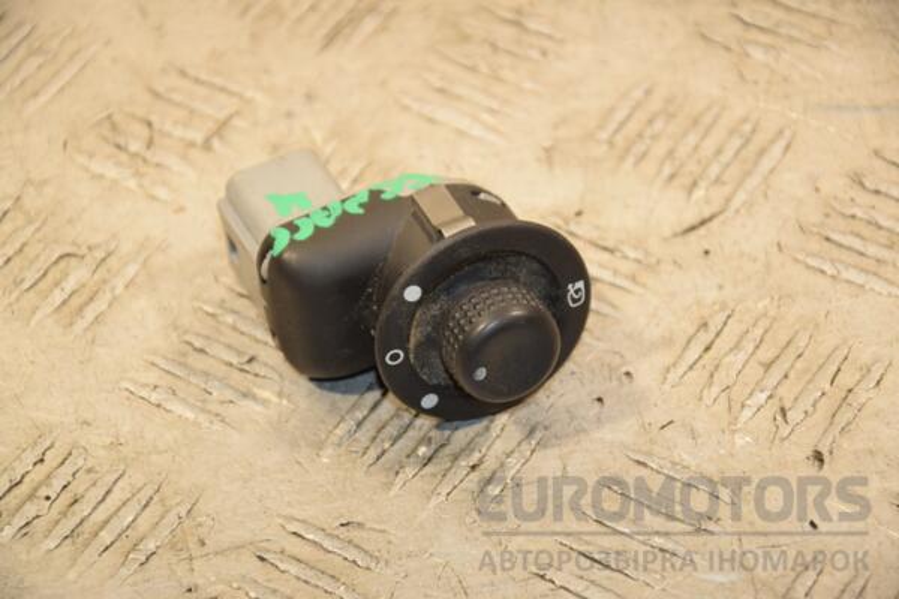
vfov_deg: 8.7
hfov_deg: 13.0
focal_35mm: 158
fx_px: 3933
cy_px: 300
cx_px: 450
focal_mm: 105
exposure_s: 1/200
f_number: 6.3
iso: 800
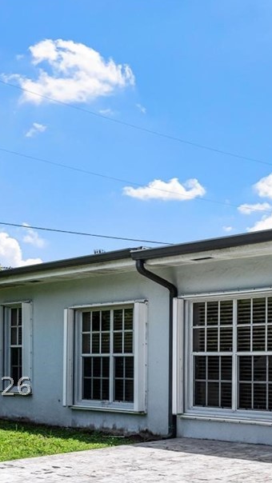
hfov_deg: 21.8
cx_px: 346
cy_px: 385
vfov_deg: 39.7
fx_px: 641
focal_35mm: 50
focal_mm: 17
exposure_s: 1/800
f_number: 8
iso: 400
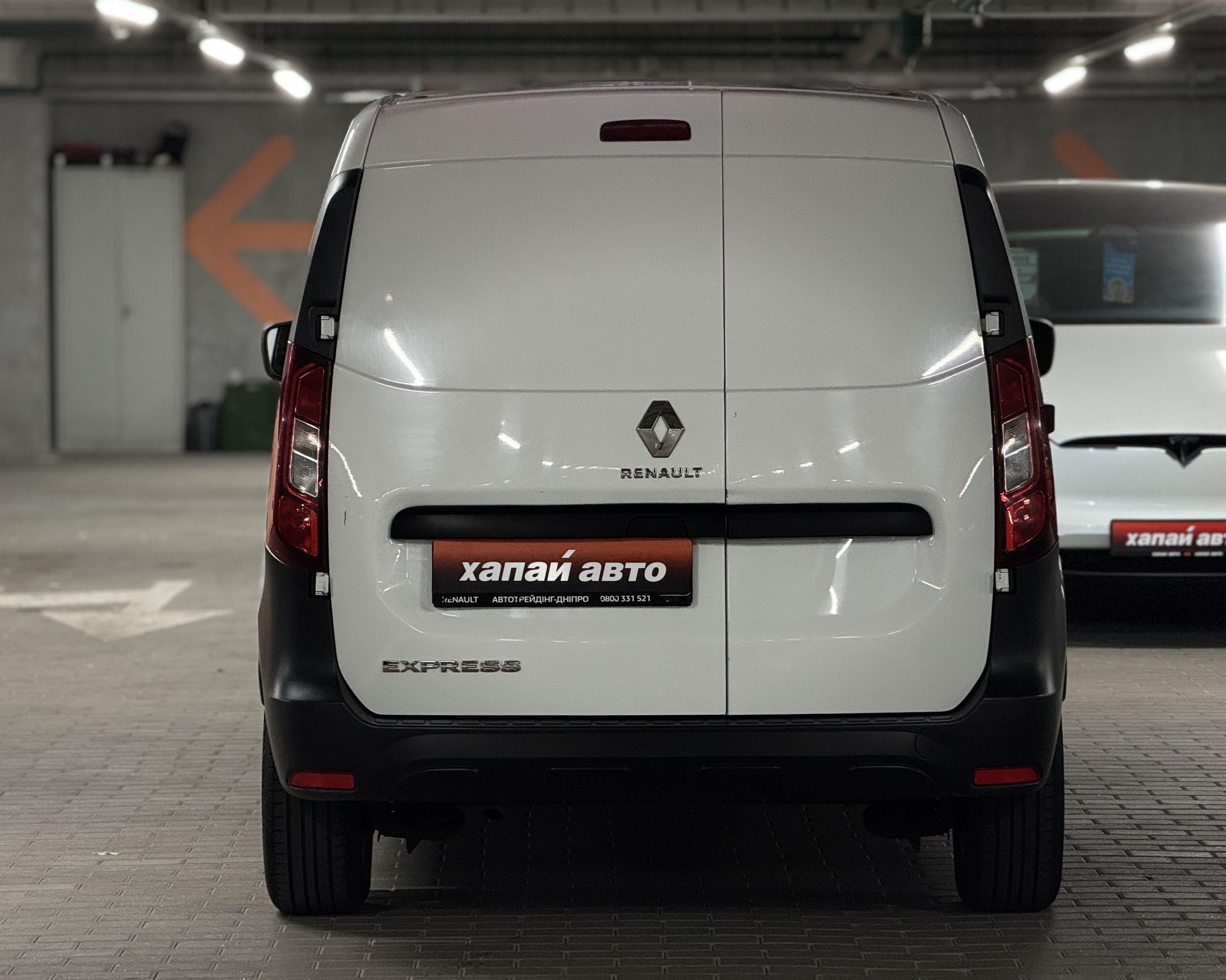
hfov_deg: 15.3
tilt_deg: -2.4
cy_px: 487
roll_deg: +0.1
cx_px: 656
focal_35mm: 126
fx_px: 4572
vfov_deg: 12.2
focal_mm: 15.66
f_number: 2.8
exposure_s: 1/50
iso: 320
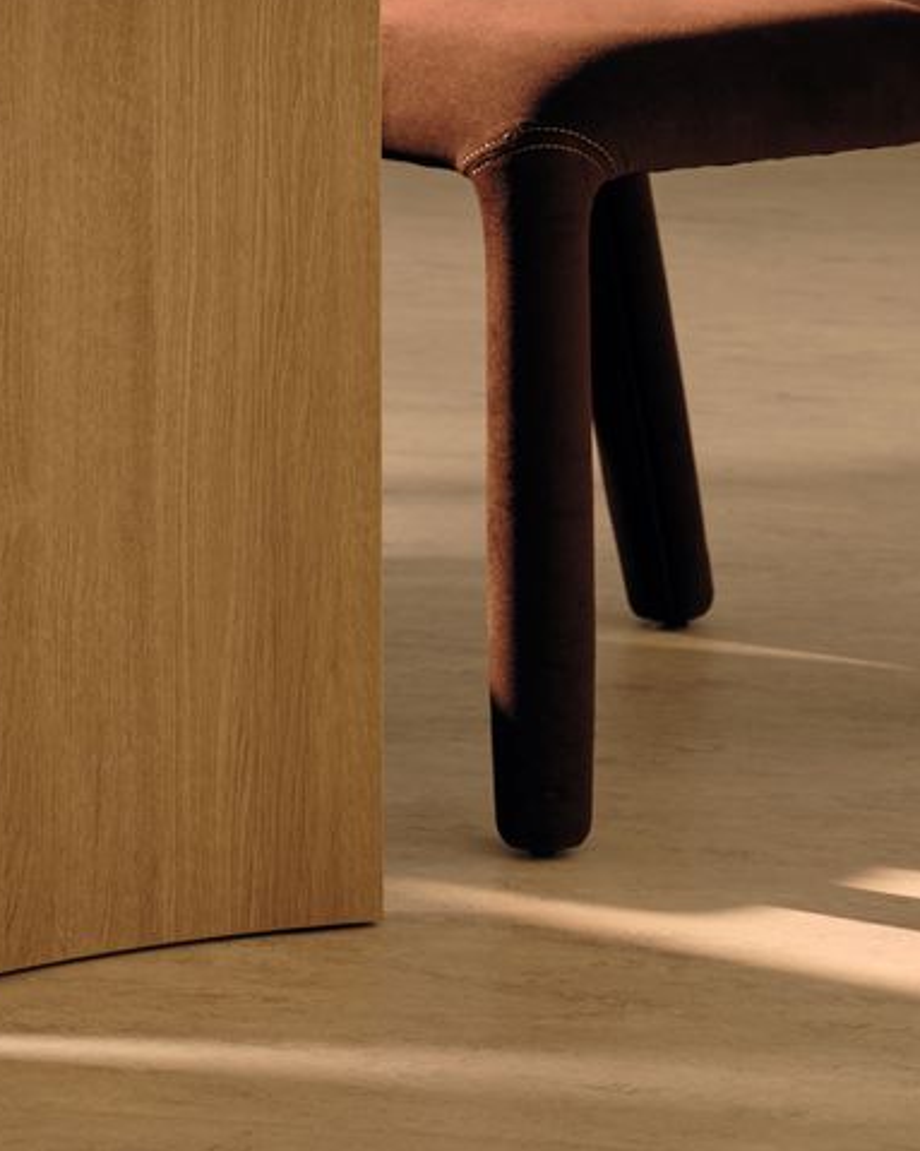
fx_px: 7456
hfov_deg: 7.1
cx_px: 271
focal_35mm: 219
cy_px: -636
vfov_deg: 8.6
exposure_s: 1/1.67
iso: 200
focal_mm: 80
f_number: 6.4
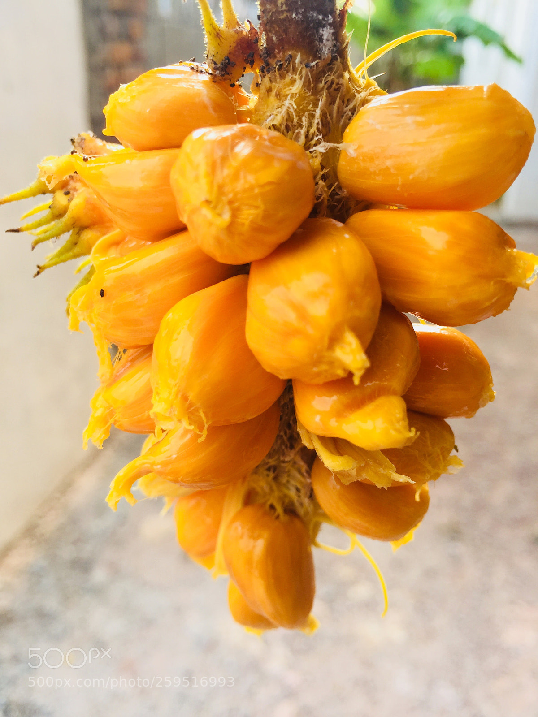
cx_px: 269
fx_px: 601
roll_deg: -1.5
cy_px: 358
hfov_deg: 48.2
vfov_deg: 61.7
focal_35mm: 29
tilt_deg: -25.8
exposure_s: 1/182
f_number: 2.2
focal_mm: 4.15
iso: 32
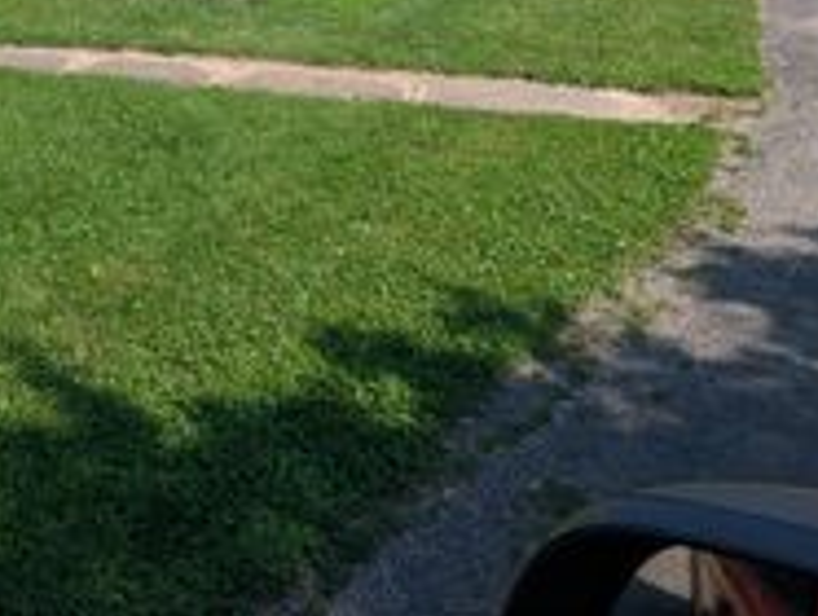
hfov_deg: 42.9
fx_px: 1017
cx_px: 242
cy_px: -198
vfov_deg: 27.6
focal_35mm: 43
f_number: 2.2
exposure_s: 1/1148
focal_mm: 2.35
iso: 50
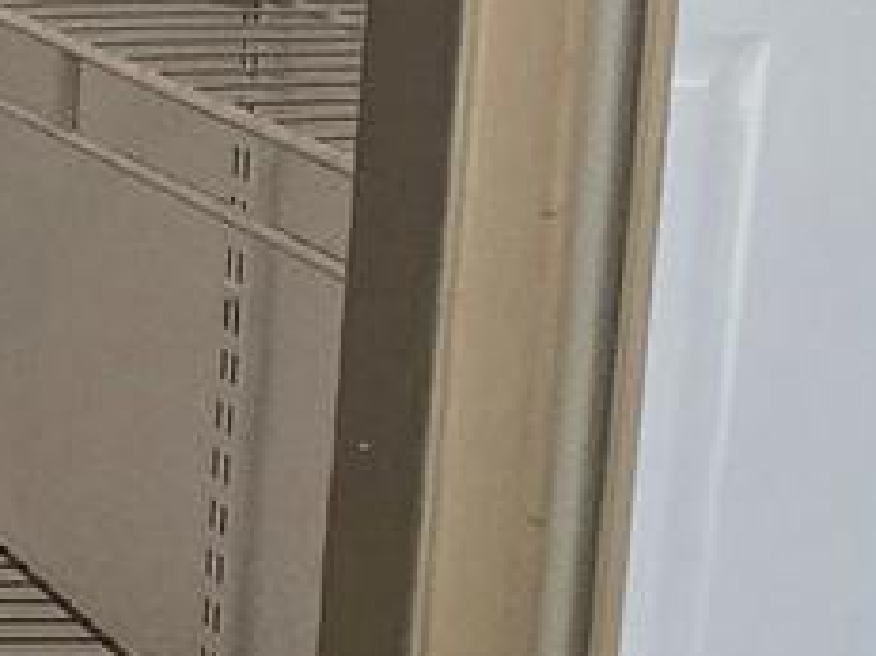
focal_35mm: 90
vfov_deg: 15.3
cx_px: -1354
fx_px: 2276
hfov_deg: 13.7
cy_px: -288
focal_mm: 2.2
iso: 250
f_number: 2.2
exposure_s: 1/60
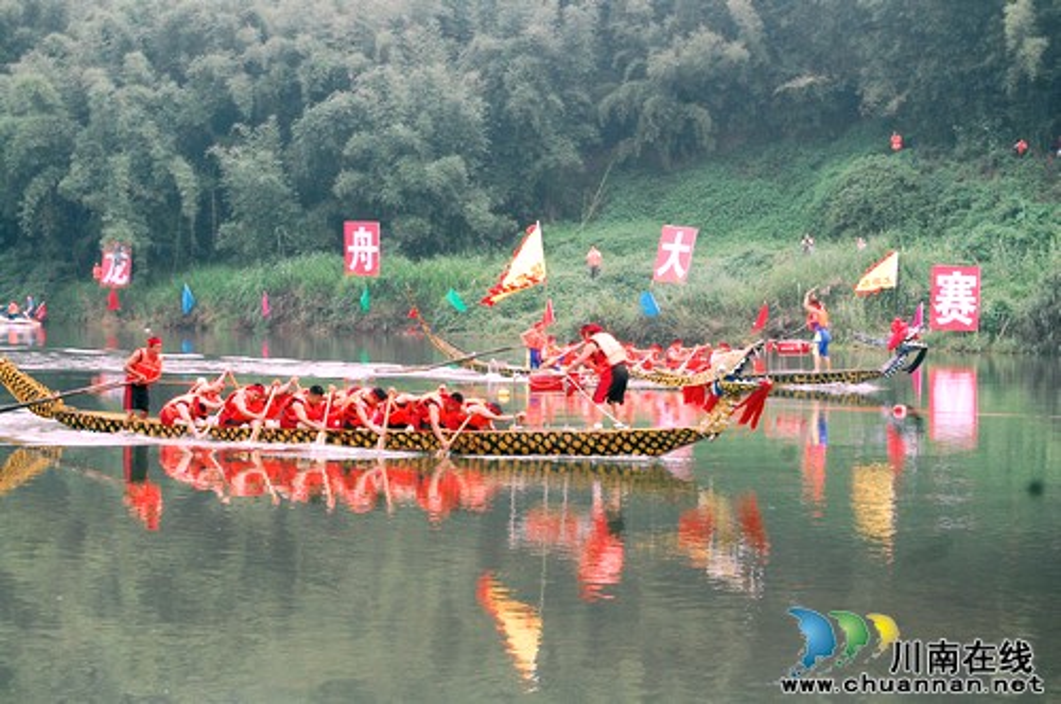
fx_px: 2428
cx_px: 530
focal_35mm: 82
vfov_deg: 16.5
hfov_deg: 24.6
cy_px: 352
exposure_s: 1/250
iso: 800
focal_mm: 55
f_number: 8
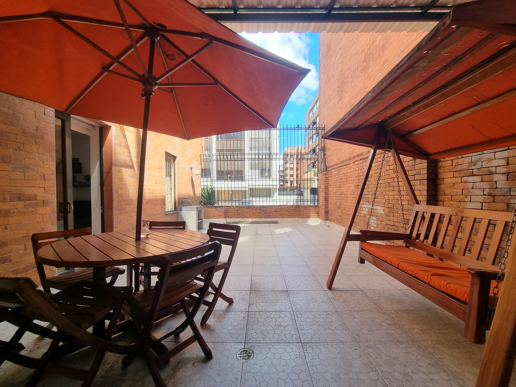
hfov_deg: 106.2
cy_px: 194
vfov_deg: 89.9
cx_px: 258
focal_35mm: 13
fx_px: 194
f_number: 2.2
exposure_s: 1/244
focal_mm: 2.2
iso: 50
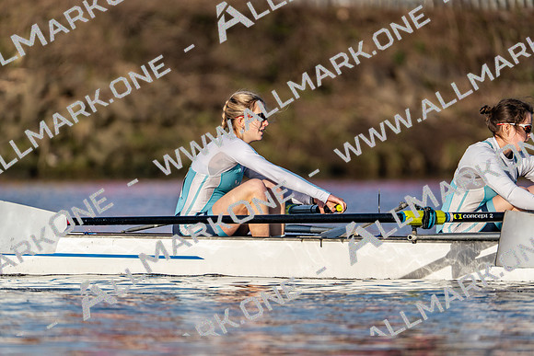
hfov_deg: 3.4
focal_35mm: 600
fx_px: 8902
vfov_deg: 2.3
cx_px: 267
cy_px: 178
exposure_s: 1/2000
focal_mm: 600
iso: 320
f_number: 6.3
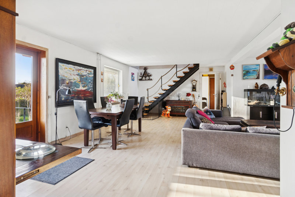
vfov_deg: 63.2
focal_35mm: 20
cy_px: 98
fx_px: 160
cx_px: 148
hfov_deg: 85.4
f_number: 8
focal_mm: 13
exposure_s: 1/6
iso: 200
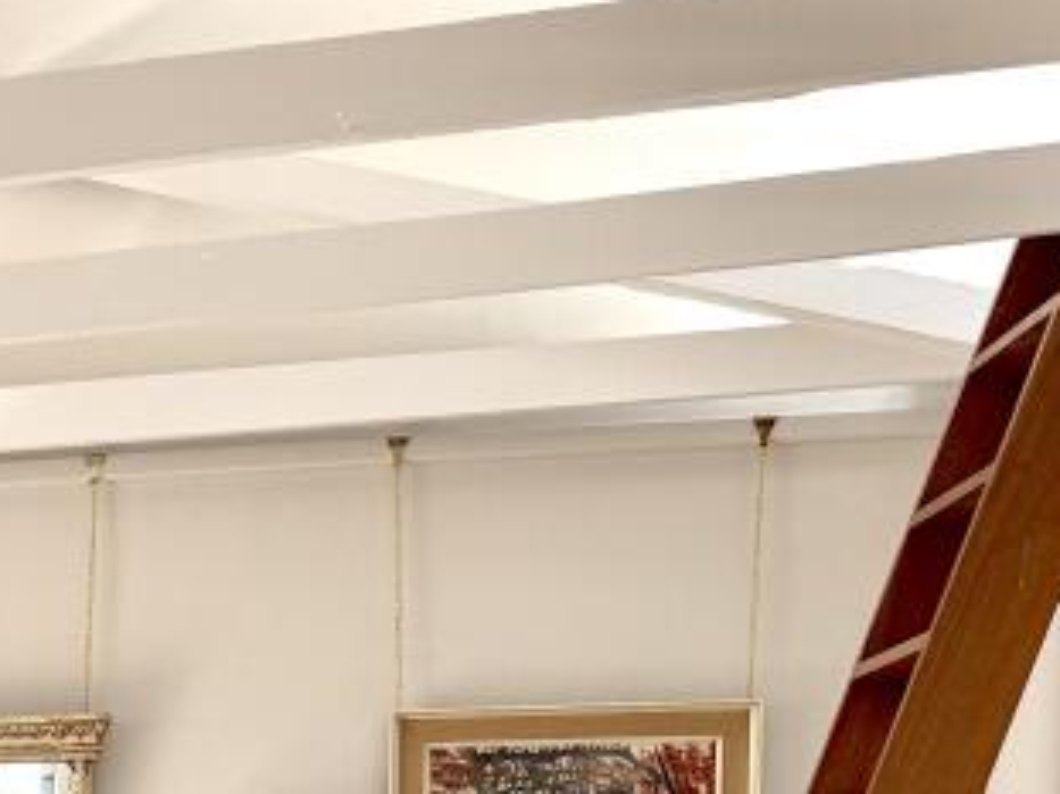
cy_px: 1067
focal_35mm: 79
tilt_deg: -2.1
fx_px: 2418
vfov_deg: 17.4
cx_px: -453
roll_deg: -0.5
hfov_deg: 21.4
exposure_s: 1/1156
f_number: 1.78
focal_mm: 6.76
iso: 100
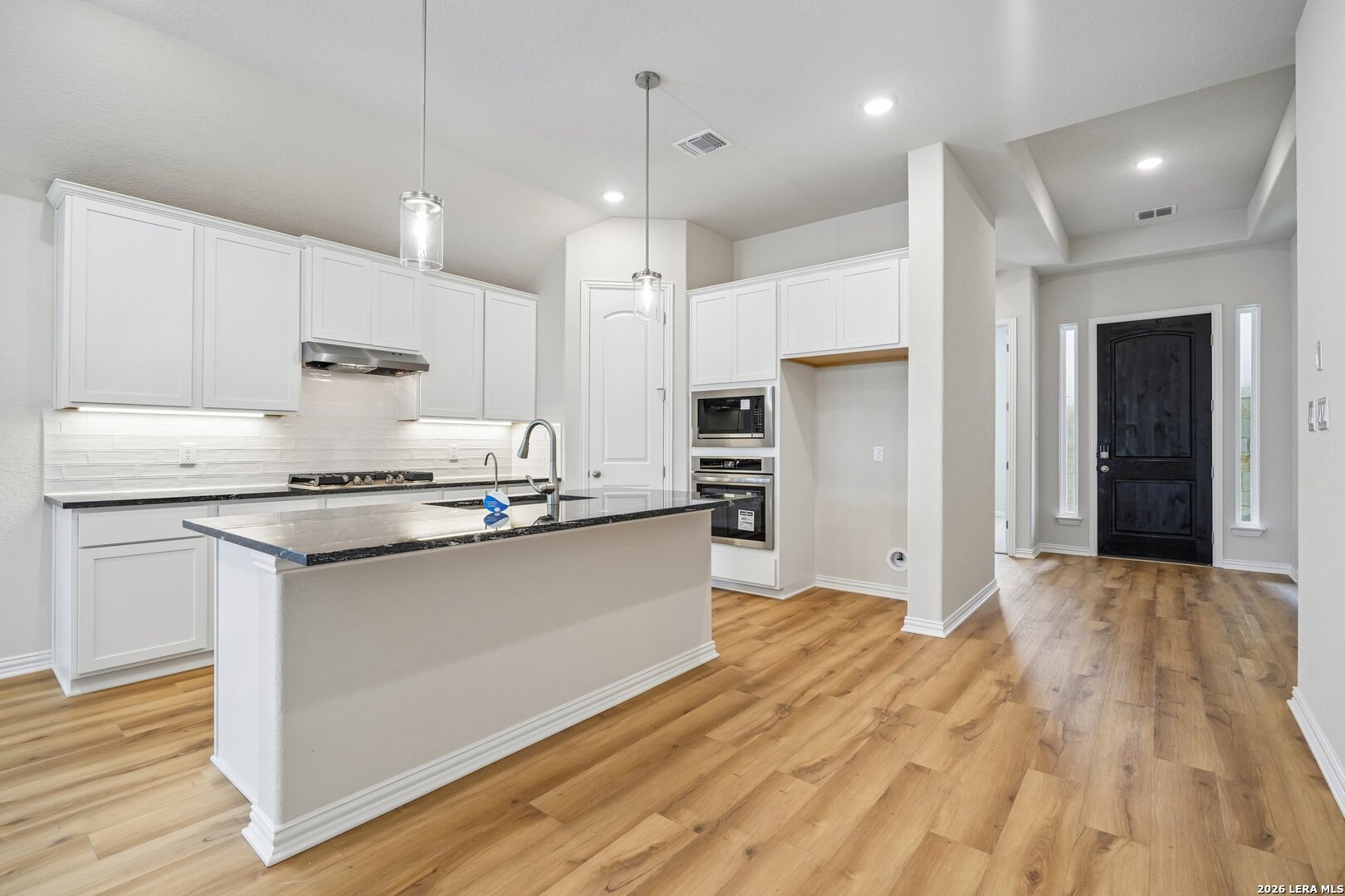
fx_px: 598
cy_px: 448
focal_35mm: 16
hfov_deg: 96.7
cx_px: 672
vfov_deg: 73.7
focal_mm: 16
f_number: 8
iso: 400
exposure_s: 1/15
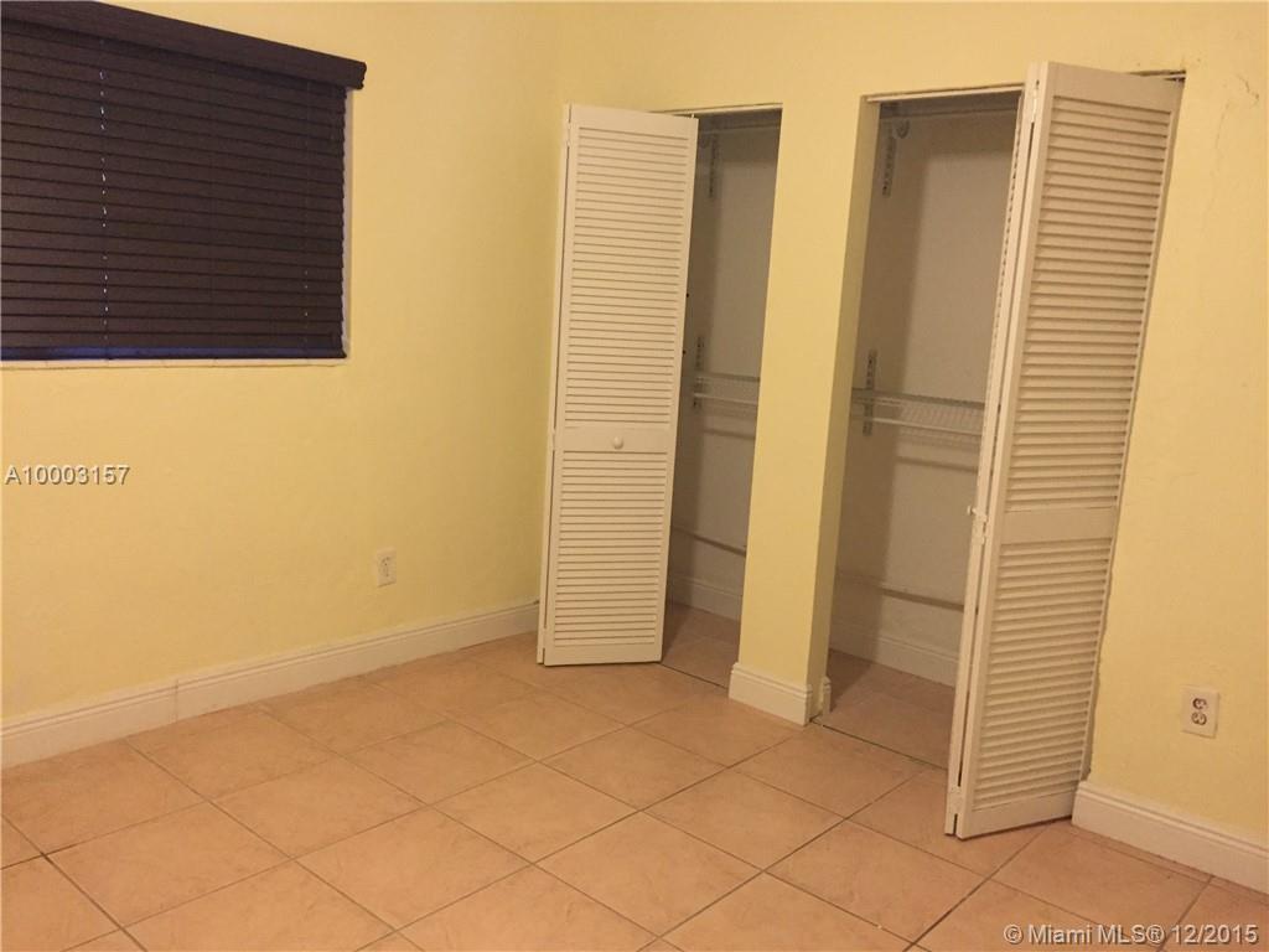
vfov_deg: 48.2
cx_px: 634
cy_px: 476
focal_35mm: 29
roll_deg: -4.2
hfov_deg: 61.7
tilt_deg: -9.6
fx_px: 1063
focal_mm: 4.15
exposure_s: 1/15
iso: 250
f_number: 2.2
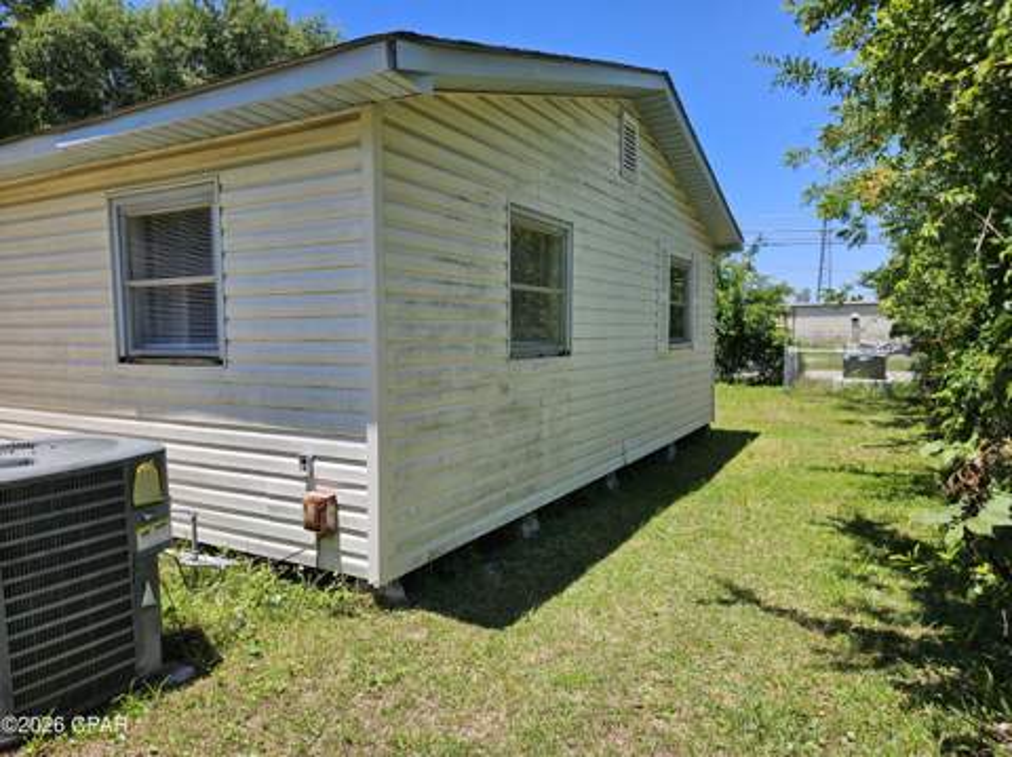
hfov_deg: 74.0
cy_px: 378
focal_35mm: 23
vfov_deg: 58.8
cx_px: 506
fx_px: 672
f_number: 1.8
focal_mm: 5.4
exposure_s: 1/1484
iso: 25
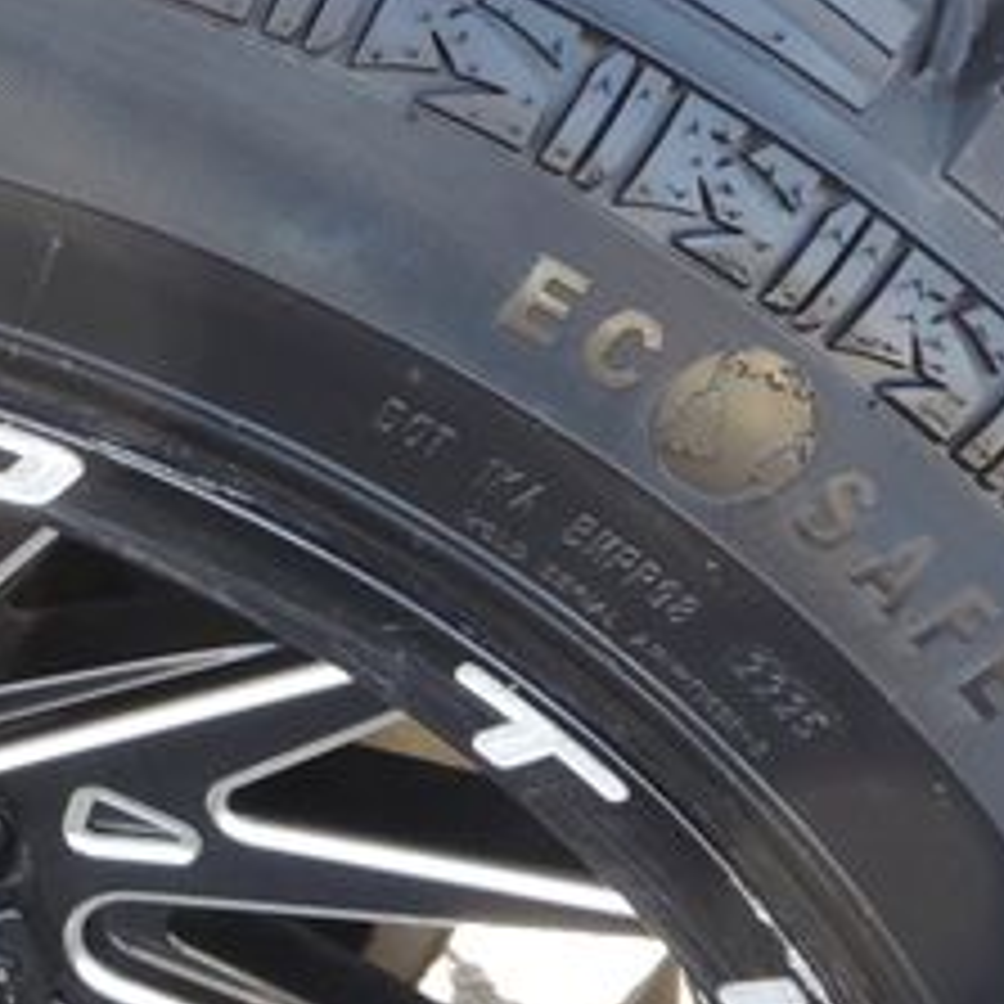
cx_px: 59
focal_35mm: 122
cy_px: 752
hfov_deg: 14.1
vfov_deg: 14.2
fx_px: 4003
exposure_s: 1/40
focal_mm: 4.3
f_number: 3
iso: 80
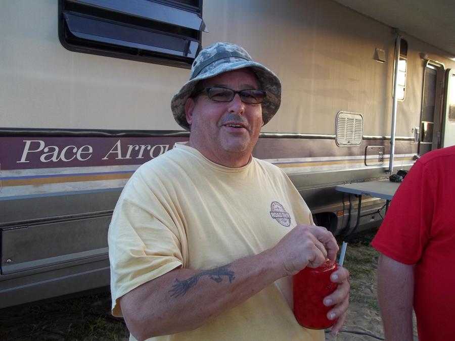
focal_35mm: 32
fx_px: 421
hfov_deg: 56.8
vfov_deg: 44.2
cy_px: 170
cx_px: 228
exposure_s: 1/40
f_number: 2.9
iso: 64
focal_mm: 5.7
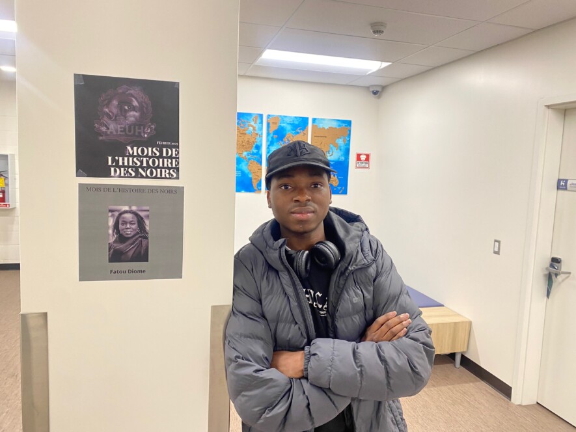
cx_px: 288
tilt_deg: -8.3
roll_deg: -1.1
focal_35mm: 26
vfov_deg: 53.1
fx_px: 433
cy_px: 216
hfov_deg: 67.3
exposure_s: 1/60
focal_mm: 4.25
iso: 80
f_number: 1.8
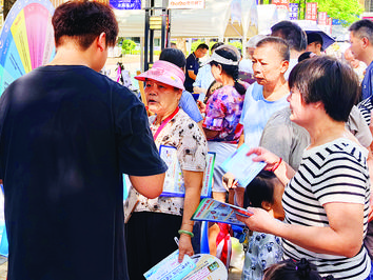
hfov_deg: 34.6
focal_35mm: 54
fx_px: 582
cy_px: 95
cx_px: 83
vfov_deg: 26.9
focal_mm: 6.98
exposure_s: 1/248
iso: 50
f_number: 2
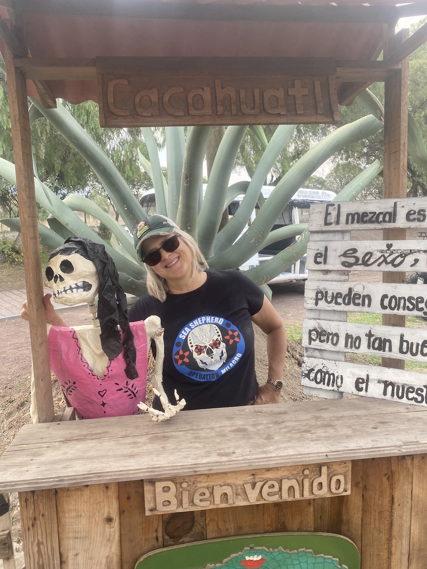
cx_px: 214
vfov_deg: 67.3
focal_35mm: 26
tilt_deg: -7.3
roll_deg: +1.5
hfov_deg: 53.1
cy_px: 284
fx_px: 428
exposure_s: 1/295
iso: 32
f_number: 1.8
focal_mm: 4.25
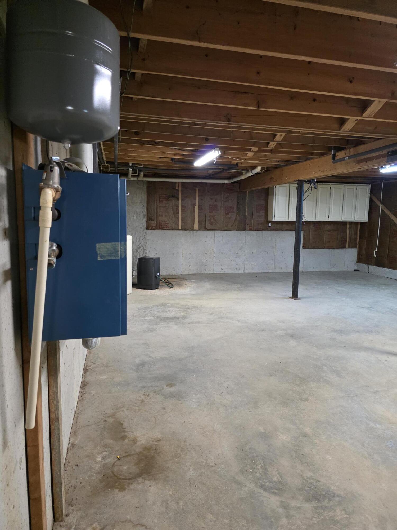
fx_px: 352
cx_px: 198
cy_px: 265
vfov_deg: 73.9
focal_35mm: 23
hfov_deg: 58.9
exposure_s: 1/120
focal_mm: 6.3
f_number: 1.7
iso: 2000
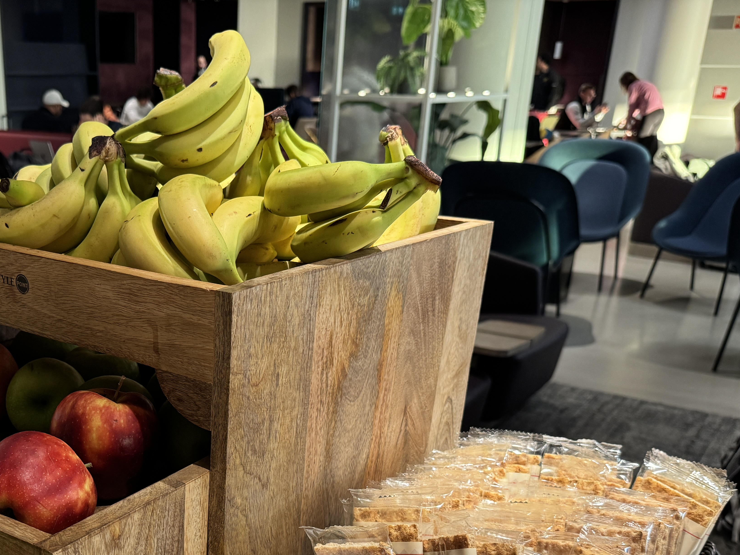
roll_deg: -0.9
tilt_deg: -24.4
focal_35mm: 42
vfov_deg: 32.9
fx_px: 898
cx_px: 192
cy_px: 483
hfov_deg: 43.5
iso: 200
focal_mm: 6.76
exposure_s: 1/75
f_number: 1.78
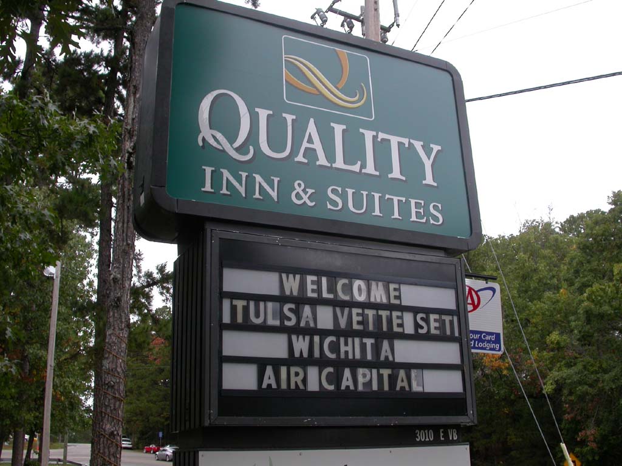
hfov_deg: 49.0
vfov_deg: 37.7
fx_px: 683
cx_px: 311
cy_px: 233
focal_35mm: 38
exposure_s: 1/161
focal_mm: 7.85
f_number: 4.7
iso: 100
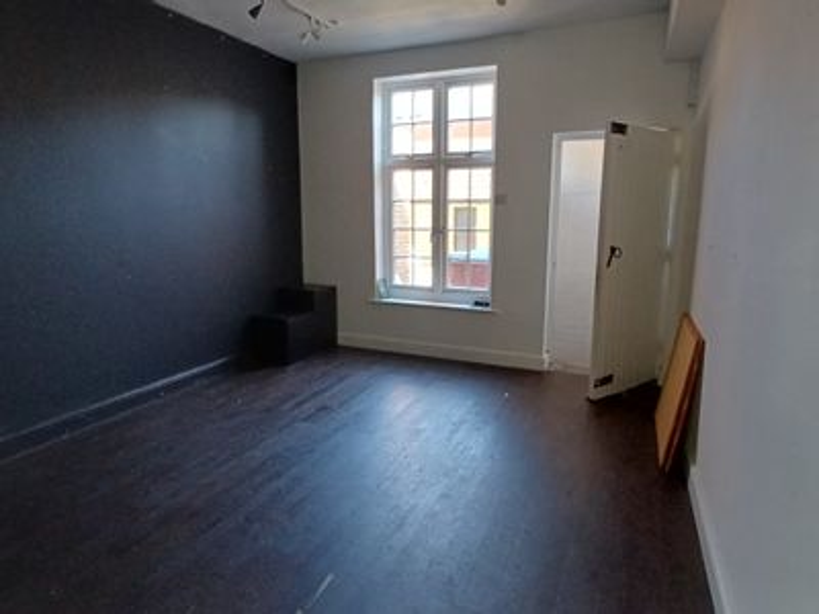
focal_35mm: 16
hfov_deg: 94.5
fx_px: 379
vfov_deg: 78.1
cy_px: 307
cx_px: 410
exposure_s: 1/33.3
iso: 200
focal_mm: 1.64
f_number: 2.2
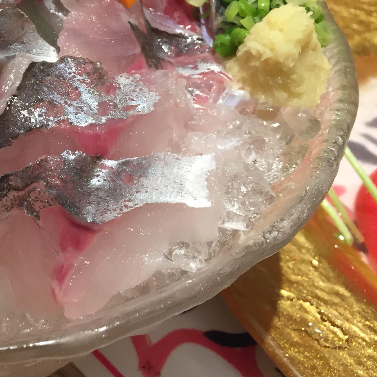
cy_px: 98
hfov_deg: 25.2
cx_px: -67
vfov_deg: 27.4
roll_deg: +3.1
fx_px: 764
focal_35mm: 62
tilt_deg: -41.2
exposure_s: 1/30
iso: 64
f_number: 2.2
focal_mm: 4.15
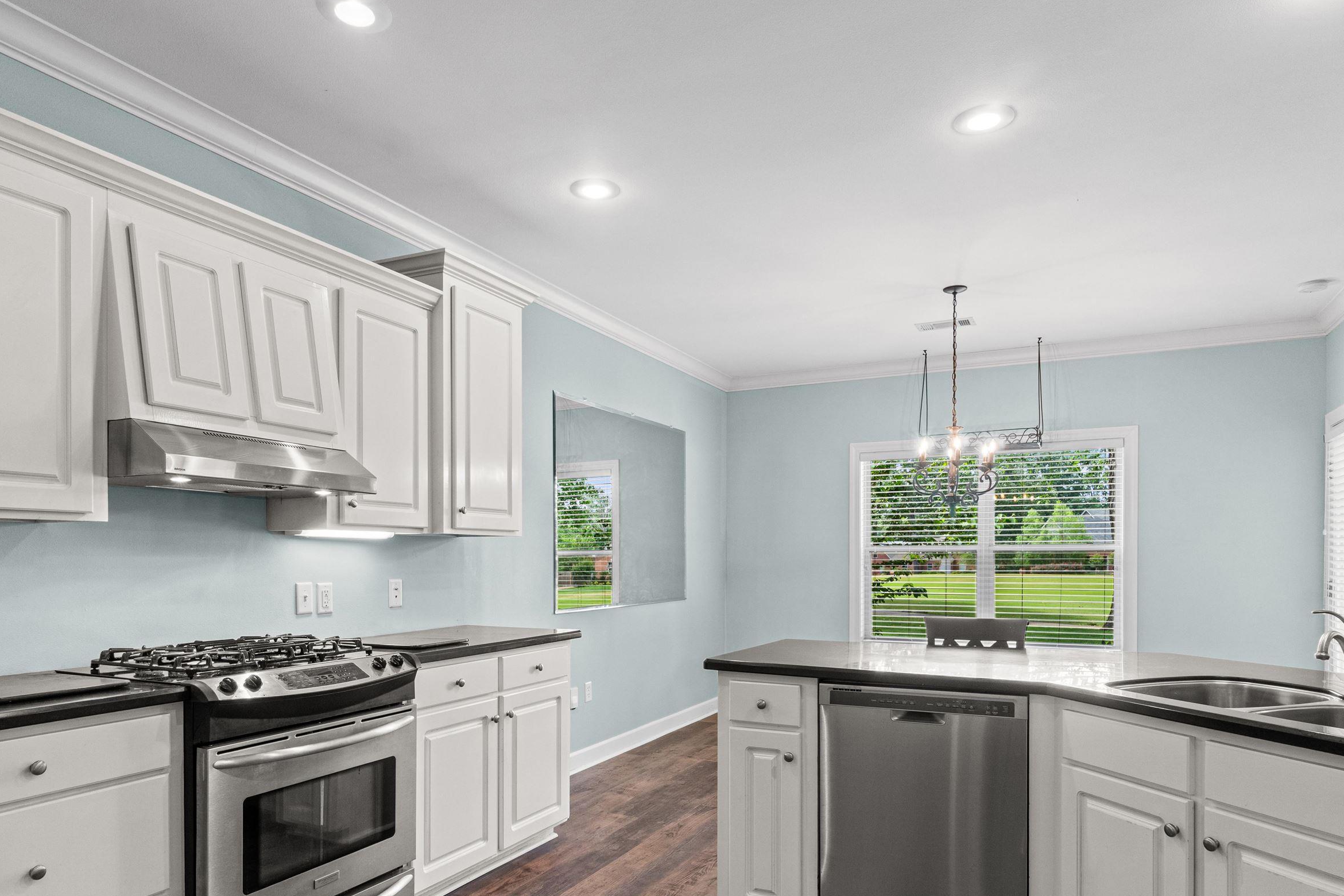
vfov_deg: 57.2
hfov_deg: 79.5
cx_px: 660
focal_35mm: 22
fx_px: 808
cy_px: 563
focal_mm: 11
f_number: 9
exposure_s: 1/2.5
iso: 250
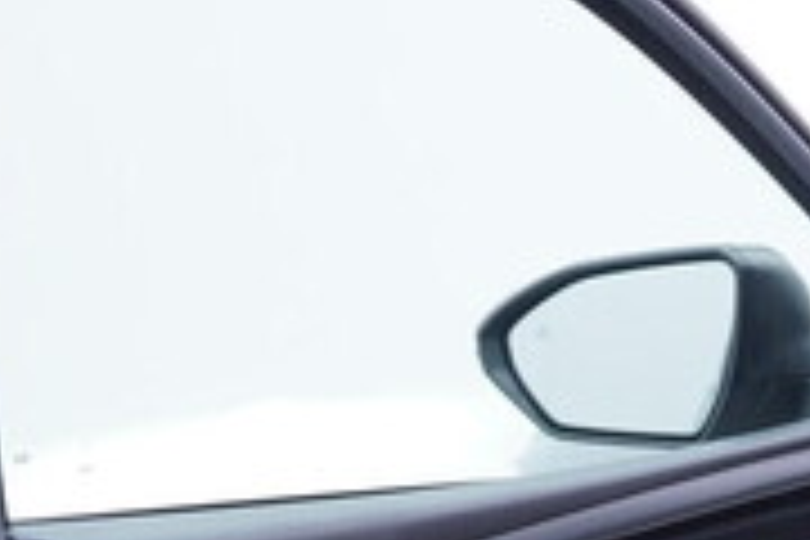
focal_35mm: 110
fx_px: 2475
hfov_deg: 17.7
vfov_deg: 12.2
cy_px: 641
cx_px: 986
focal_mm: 24
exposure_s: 1/50
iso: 125
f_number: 3.2
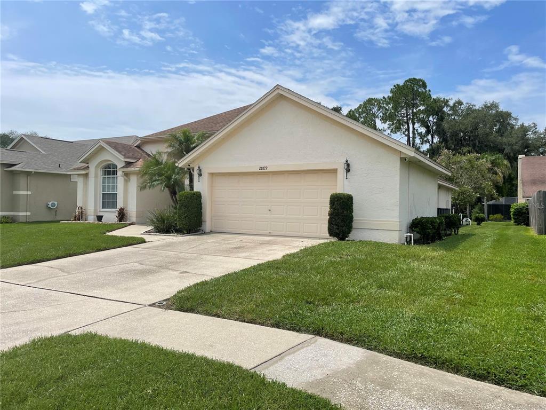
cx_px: 273
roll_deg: -0.6
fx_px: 410
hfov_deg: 67.3
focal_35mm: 26
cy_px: 205
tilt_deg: +0.6
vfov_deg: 53.1
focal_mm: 4.2
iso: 32
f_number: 1.6
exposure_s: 1/6494
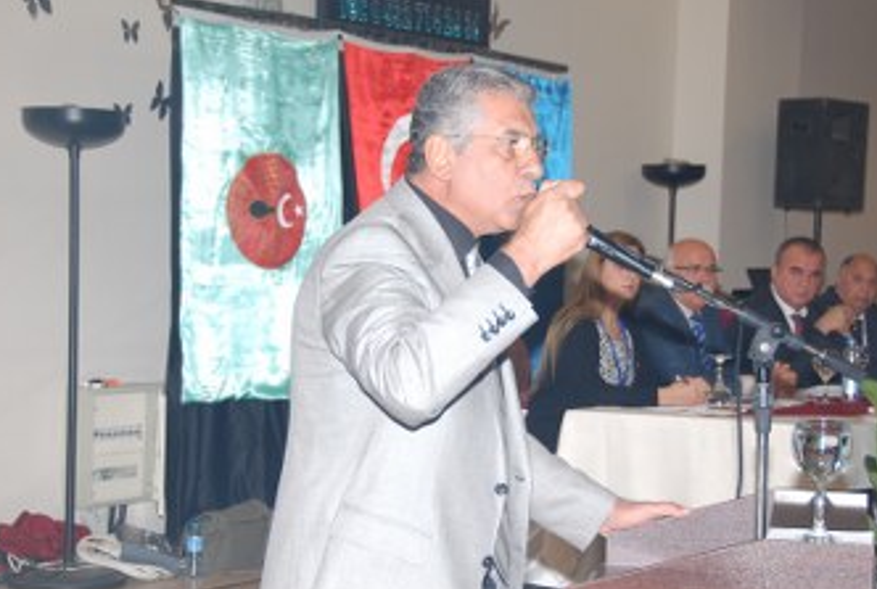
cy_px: 320
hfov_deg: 26.6
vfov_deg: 18.0
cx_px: 478
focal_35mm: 76
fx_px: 1856
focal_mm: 40
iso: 200
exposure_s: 1/60
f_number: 4.5
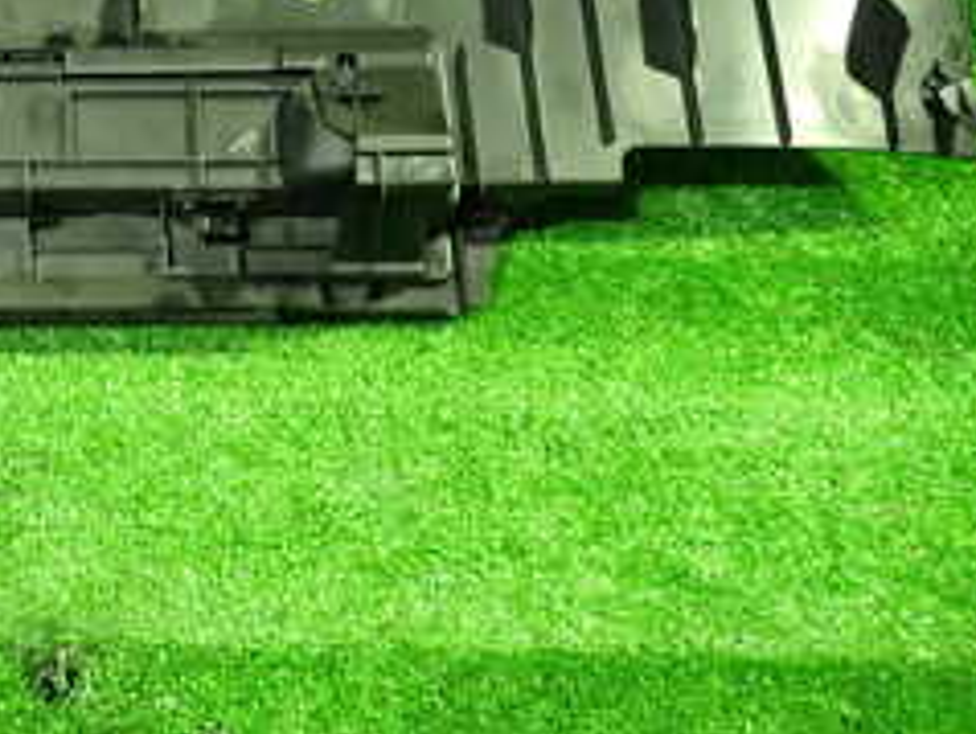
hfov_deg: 28.0
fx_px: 1778
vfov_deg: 22.2
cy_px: -41
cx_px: -94
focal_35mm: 63
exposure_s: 1/30
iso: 800
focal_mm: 4.5
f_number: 2
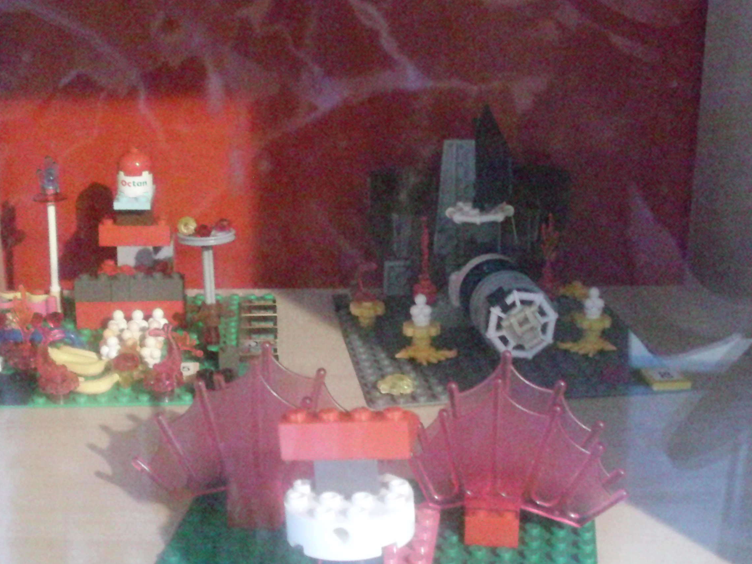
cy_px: 287
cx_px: 349
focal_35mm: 60
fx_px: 1303
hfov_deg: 32.2
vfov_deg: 24.4
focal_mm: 6.3
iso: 1600
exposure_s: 1/44
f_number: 3.1
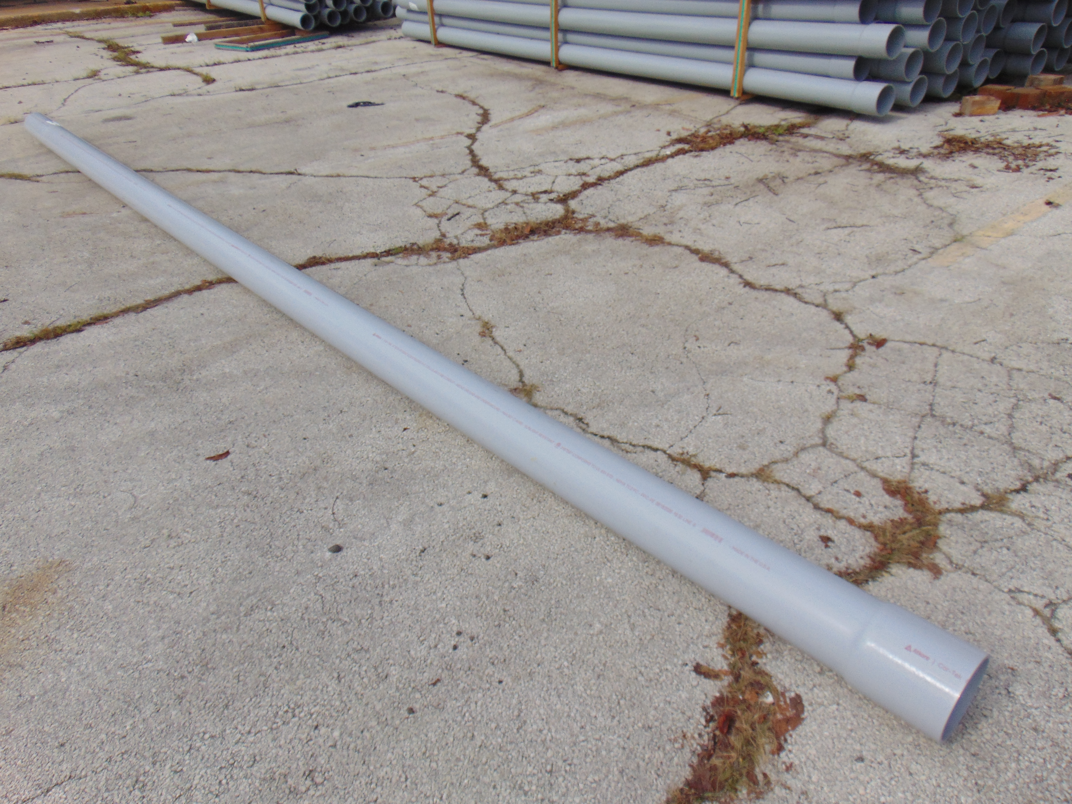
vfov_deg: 54.9
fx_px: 774
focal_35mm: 25
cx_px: 536
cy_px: 402
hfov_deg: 69.4
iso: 80
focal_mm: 4.5
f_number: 7.7
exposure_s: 1/400
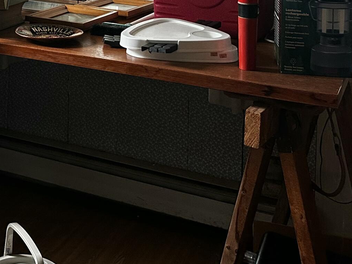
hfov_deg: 26.3
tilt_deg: -0.6
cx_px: 25
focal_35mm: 71
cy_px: -115
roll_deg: -0.8
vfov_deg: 18.7
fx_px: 722
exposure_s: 1/60
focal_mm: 6.86
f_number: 1.78
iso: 320
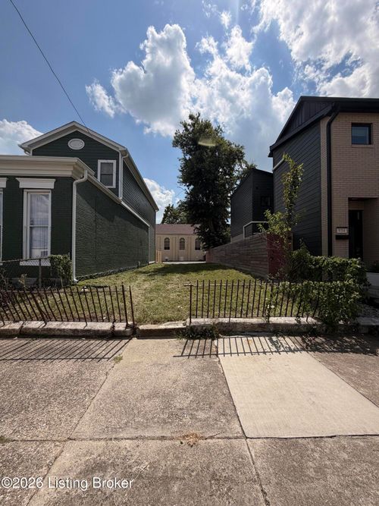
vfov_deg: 102.1
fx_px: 204
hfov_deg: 85.7
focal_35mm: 14
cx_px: 190
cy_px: 253
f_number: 2.2
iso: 25
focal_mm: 2.22
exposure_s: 1/1698
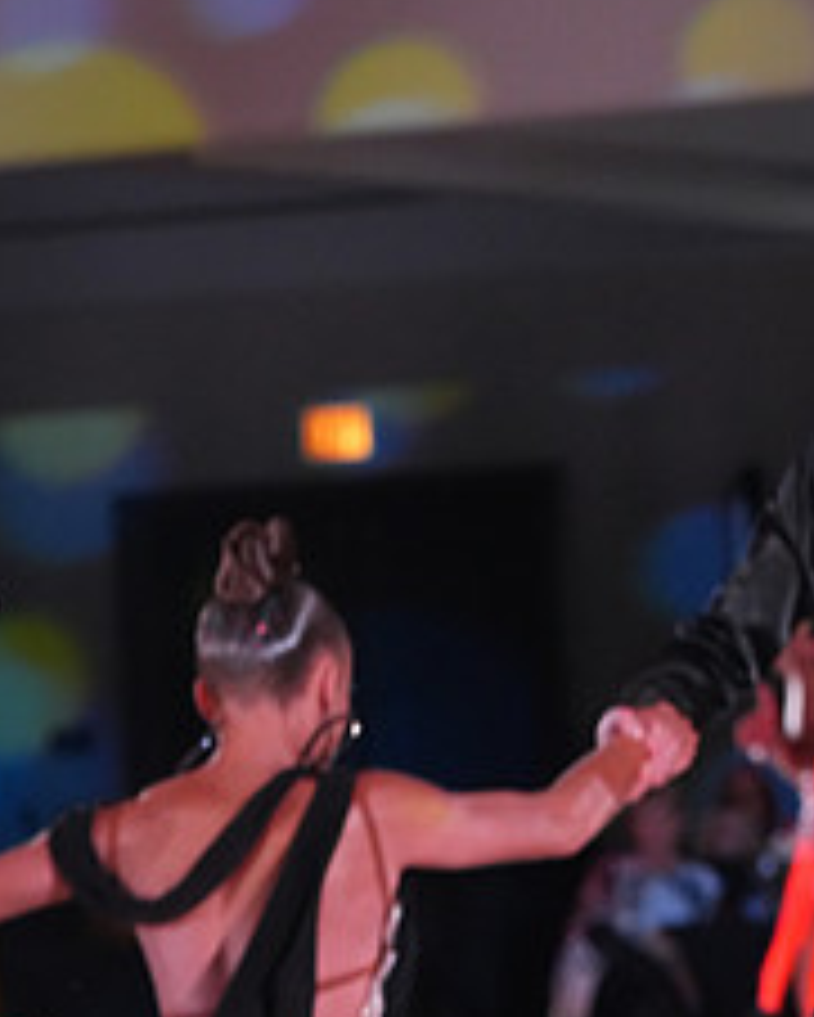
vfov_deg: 6.8
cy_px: 1269
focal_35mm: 282
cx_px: 70
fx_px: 8486
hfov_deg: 5.5
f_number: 5
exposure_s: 1/250
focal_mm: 117
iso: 4000
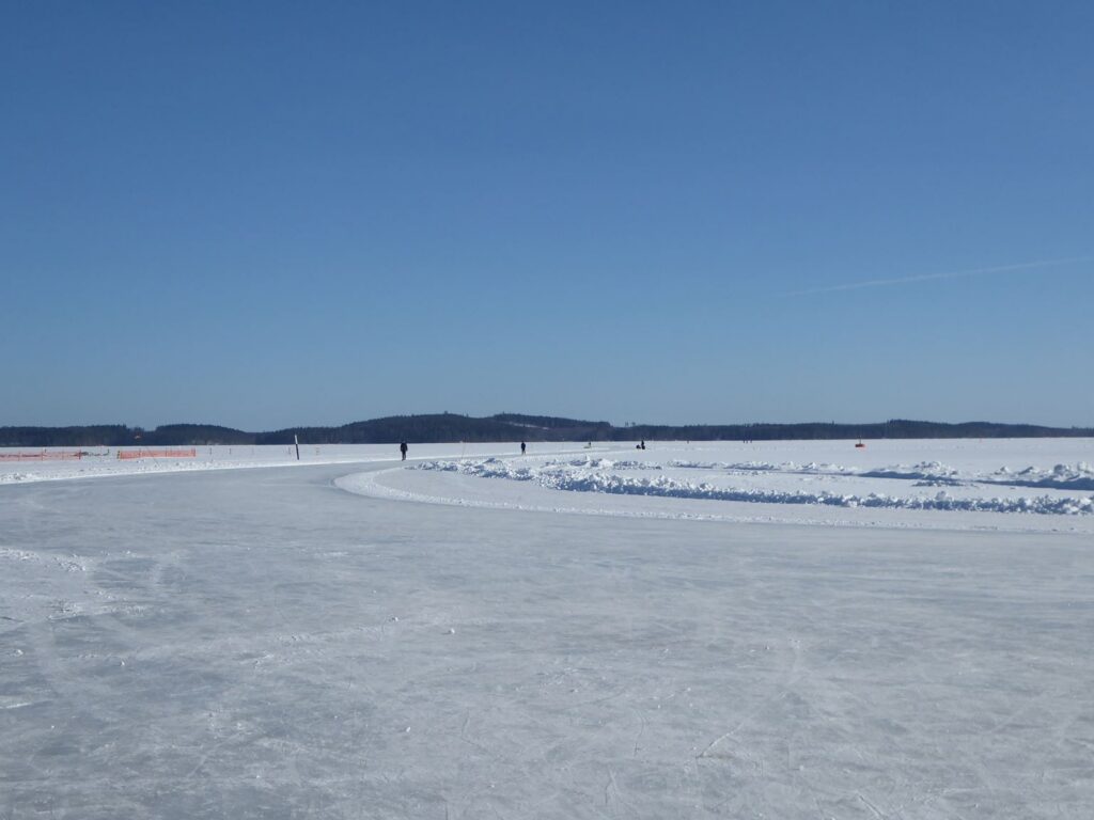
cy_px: 410
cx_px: 547
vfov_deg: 27.5
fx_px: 1675
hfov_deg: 36.2
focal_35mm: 53
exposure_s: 1/1600
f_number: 4.1
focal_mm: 9
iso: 80
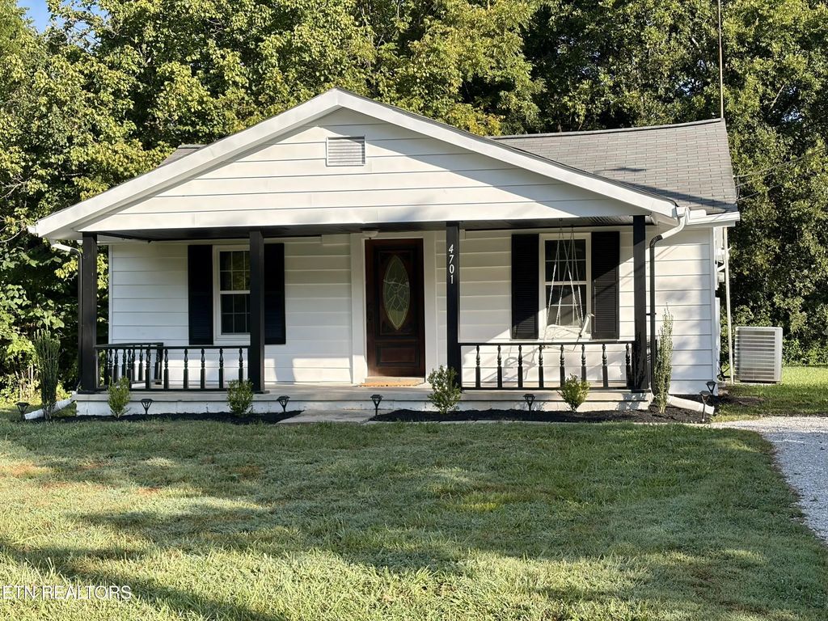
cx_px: 414
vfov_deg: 28.0
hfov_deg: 36.8
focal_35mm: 52
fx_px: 1244
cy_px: 310
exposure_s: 1/2012
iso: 32
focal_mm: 5.96
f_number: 1.6
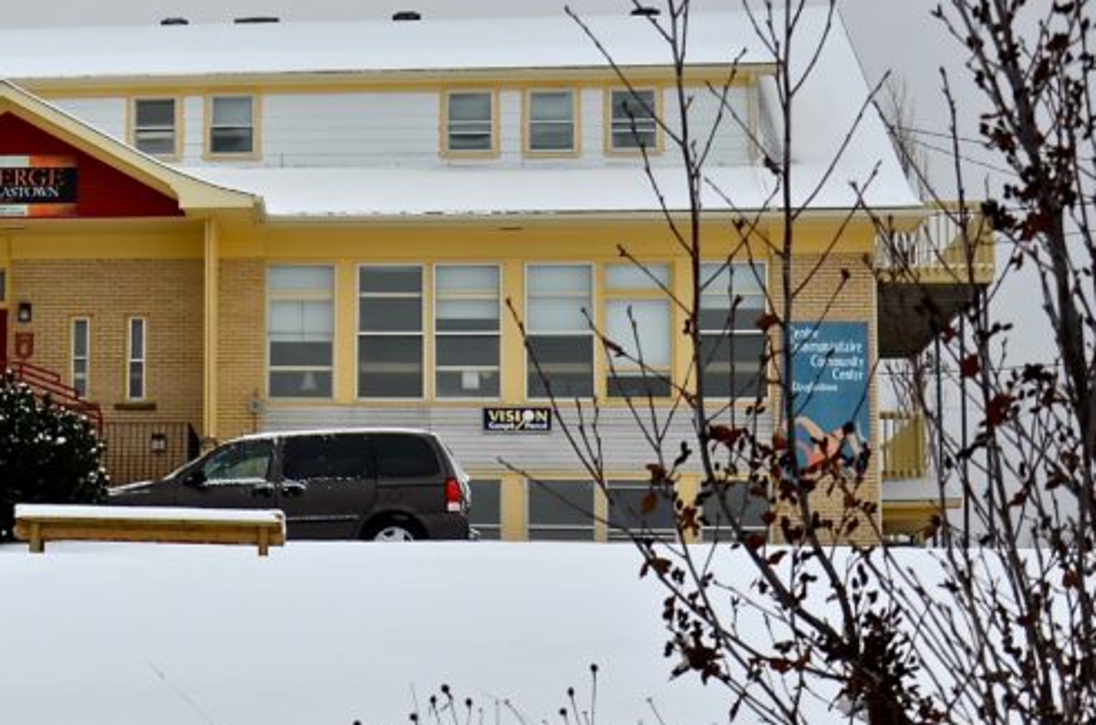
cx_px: -127
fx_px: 2802
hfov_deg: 21.0
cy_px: 330
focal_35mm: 92
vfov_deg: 14.8
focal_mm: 25
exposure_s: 1/160
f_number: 6.3
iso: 100
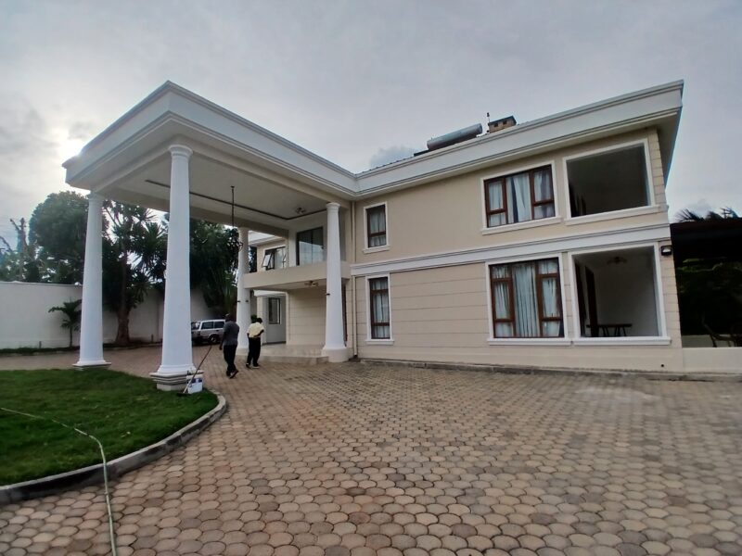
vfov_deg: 74.7
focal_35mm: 17
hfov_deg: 91.0
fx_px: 364
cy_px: 278
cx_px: 371
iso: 50
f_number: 2.2
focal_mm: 1.4
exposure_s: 1/1362
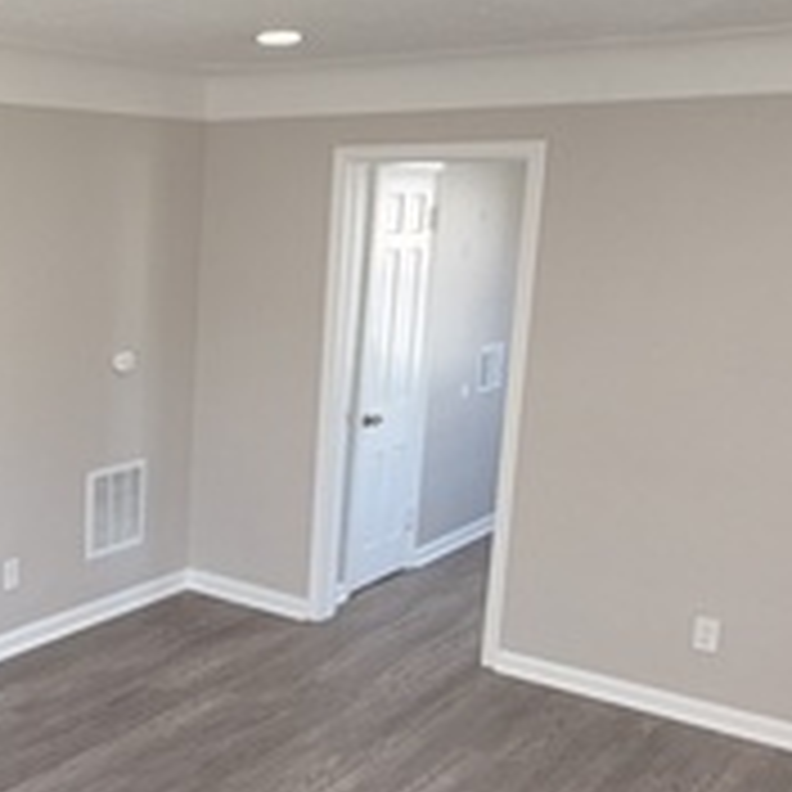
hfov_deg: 33.5
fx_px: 1217
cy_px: 459
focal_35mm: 47
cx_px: 29
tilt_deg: -13.0
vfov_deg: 36.0
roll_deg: -0.9
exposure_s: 1/122
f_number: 2.2
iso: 80
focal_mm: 2.22
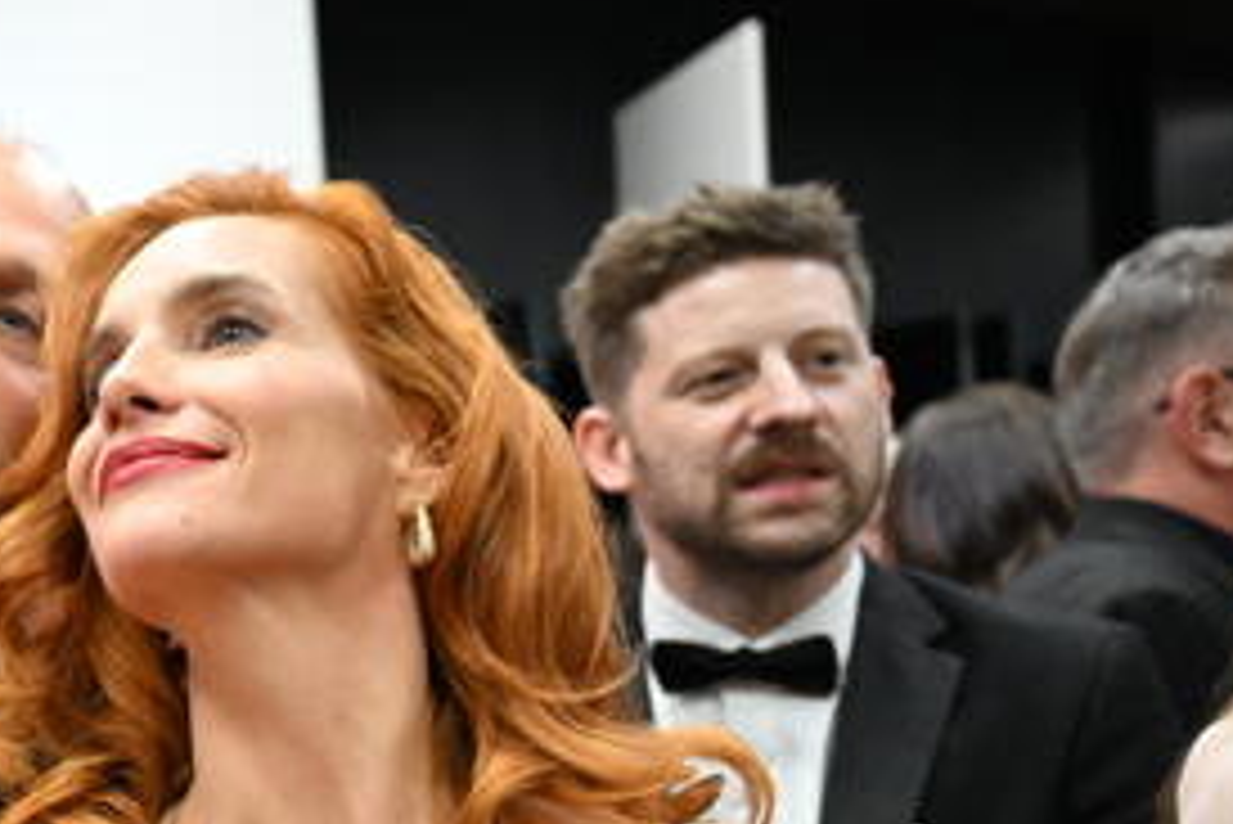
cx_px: -248
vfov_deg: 18.2
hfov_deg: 25.0
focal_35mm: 73
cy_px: 819
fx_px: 2501
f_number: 2.8
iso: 5000
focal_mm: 29
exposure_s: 1/200
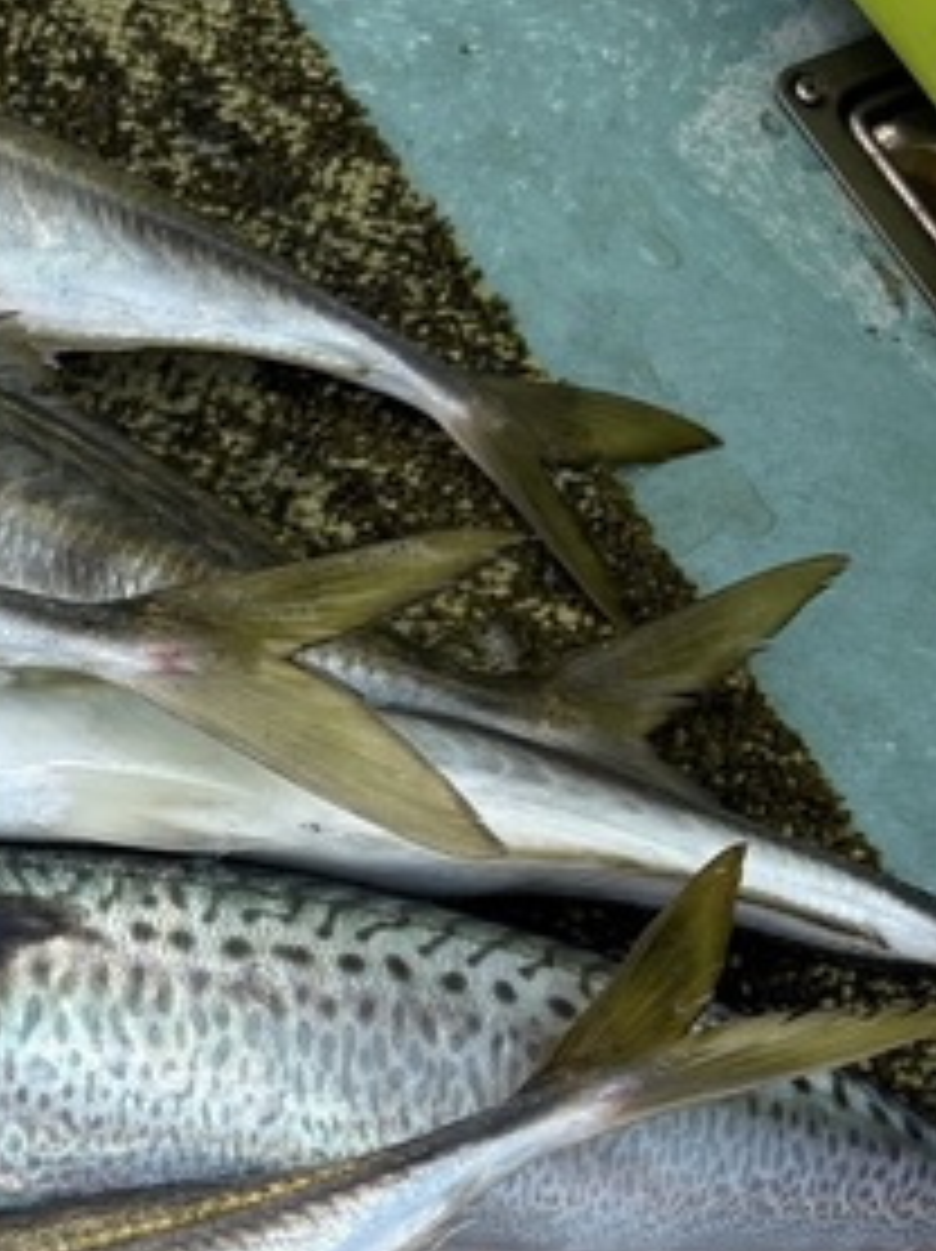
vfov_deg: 23.7
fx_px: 2889
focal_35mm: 80
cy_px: 1161
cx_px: -500
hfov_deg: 16.6
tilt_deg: -61.8
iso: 50
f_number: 1.6
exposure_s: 1/2141
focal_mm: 5.96
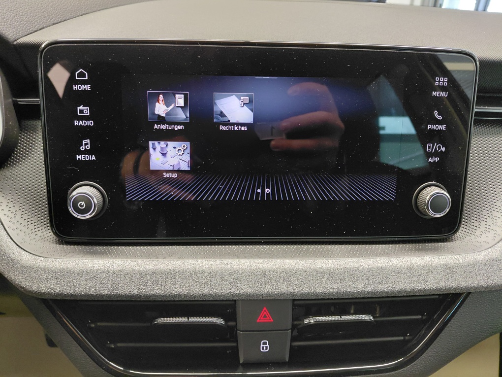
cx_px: 251
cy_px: 188
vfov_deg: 54.9
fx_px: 363
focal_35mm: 25
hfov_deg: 69.4
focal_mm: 4.69
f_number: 1.8
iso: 320
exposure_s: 1/25
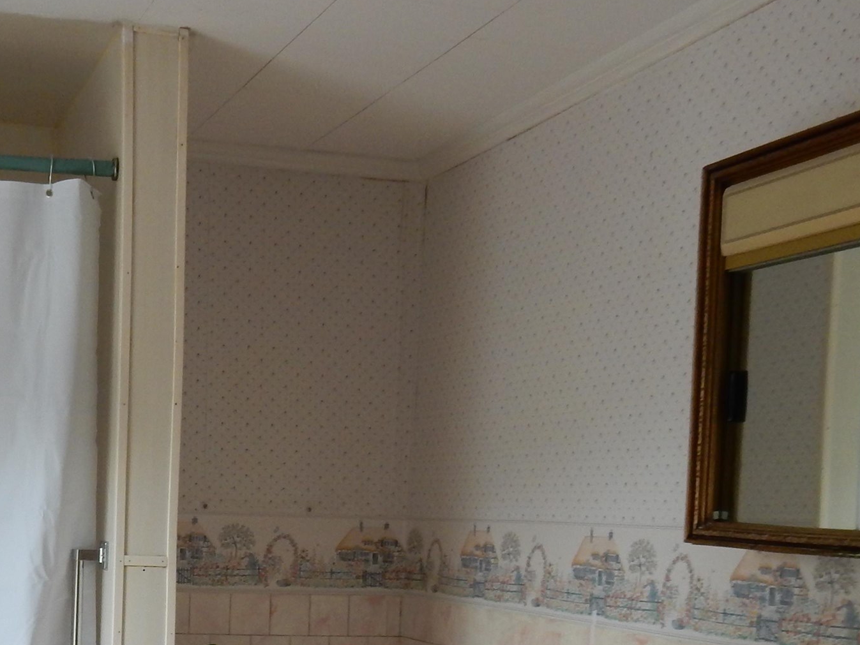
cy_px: 634
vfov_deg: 24.6
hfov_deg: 32.6
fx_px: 1416
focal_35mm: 57
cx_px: 137
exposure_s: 1/30
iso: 160
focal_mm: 4.5
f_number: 3.7
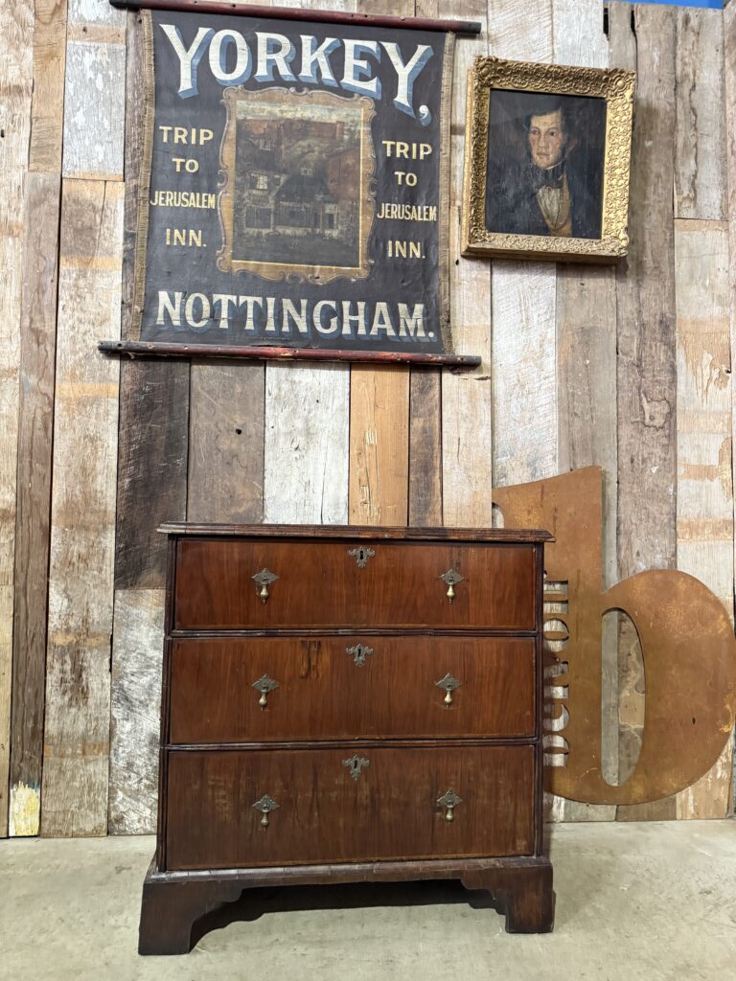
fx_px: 680
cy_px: 490
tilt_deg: +2.9
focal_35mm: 24
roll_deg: -1.4
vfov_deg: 71.6
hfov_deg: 56.8
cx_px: 368
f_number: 1.78
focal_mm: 6.76
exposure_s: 1/60
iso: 500
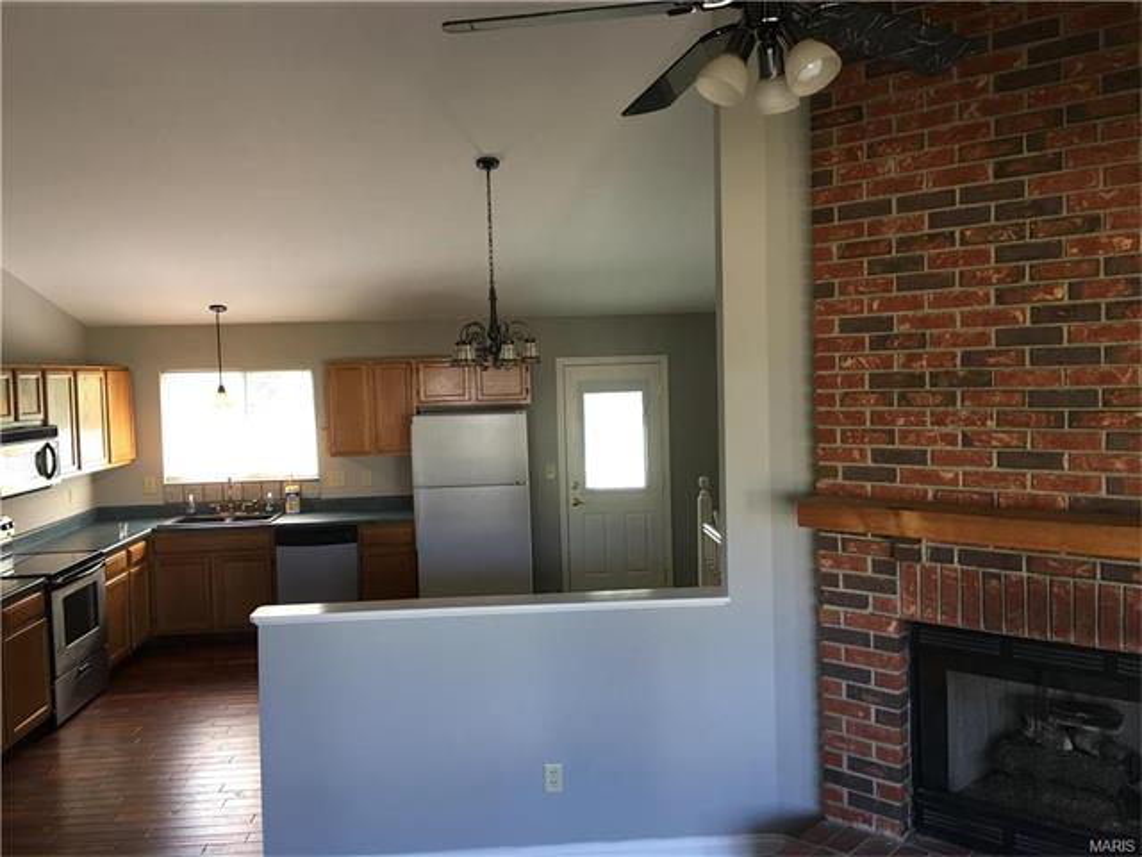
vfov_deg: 48.2
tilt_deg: -1.7
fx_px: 957
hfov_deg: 61.7
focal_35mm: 29
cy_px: 428
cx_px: 571
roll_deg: +1.7
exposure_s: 1/15
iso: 32
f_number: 2.2
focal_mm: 4.15
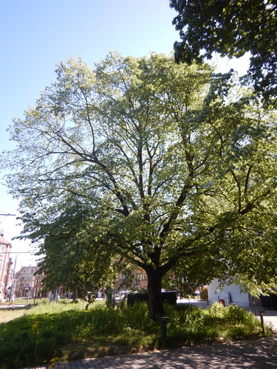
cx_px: 138
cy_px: 184
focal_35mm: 24
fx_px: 256
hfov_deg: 56.8
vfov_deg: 71.6
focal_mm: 4.3
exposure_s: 1/400
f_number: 2.8
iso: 125
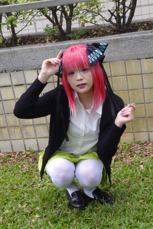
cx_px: 76
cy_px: 114
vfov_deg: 27.0
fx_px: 478
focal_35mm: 75
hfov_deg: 18.2
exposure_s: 1/30
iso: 2000
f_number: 5.6
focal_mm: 50
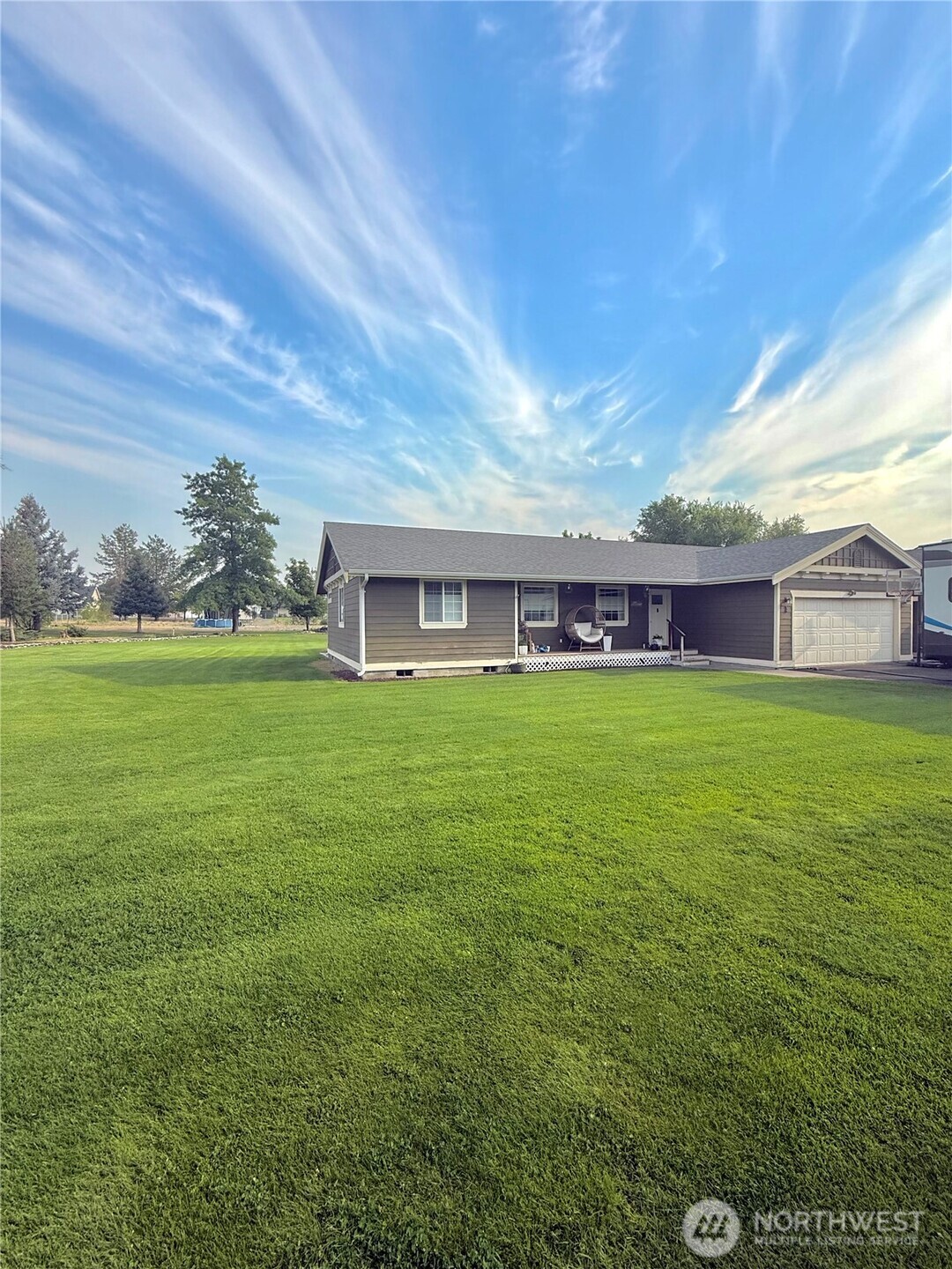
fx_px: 513
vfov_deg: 102.1
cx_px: 476
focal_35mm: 14
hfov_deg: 85.7
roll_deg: +0.1
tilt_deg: +0.2
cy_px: 634
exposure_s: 1/1613
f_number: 2.2
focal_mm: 2.22
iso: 50
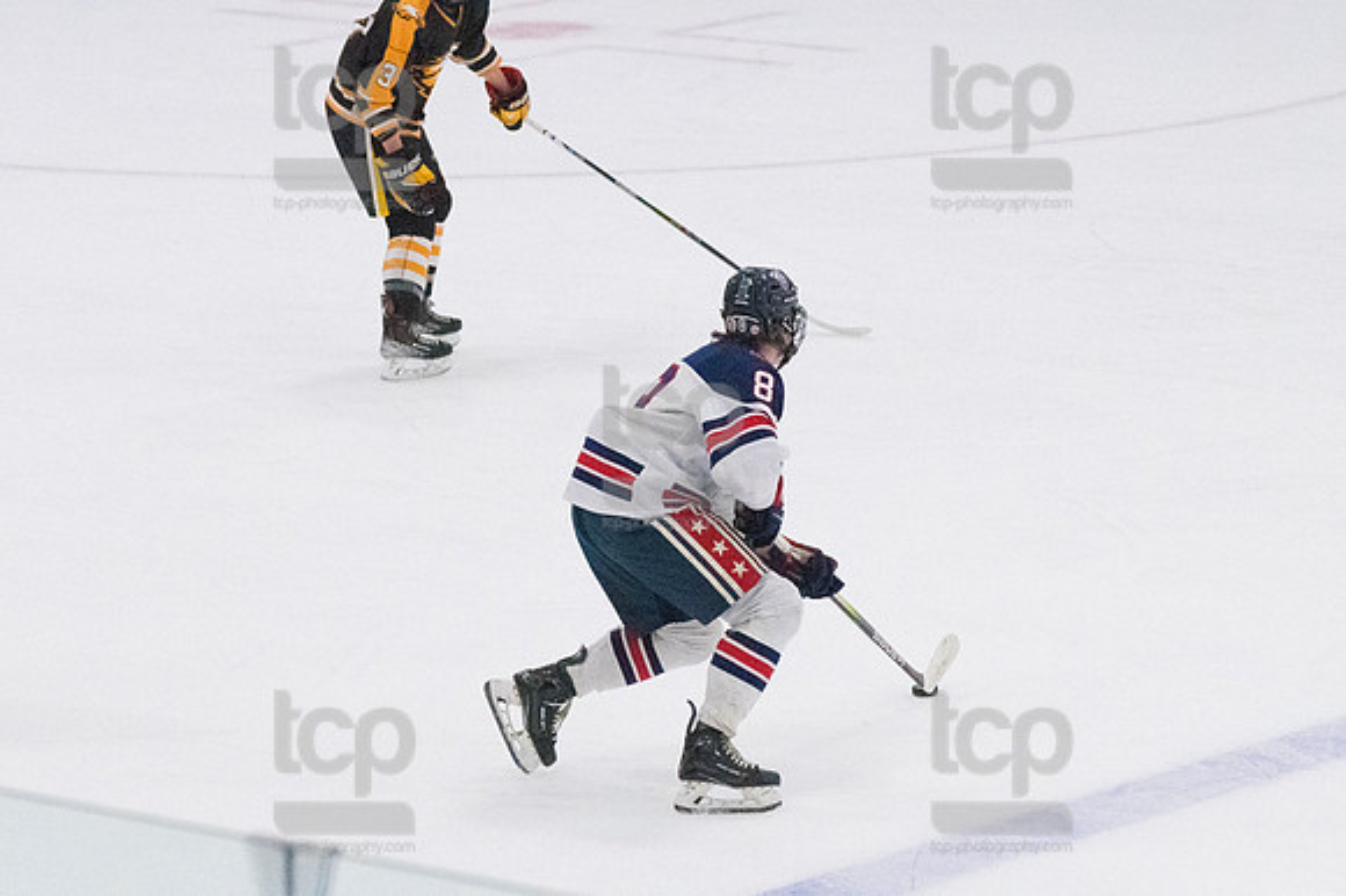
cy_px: 448
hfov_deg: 10.2
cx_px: 673
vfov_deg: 6.8
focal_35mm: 202
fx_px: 7548
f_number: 5
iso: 8000
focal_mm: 135
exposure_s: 1/1600
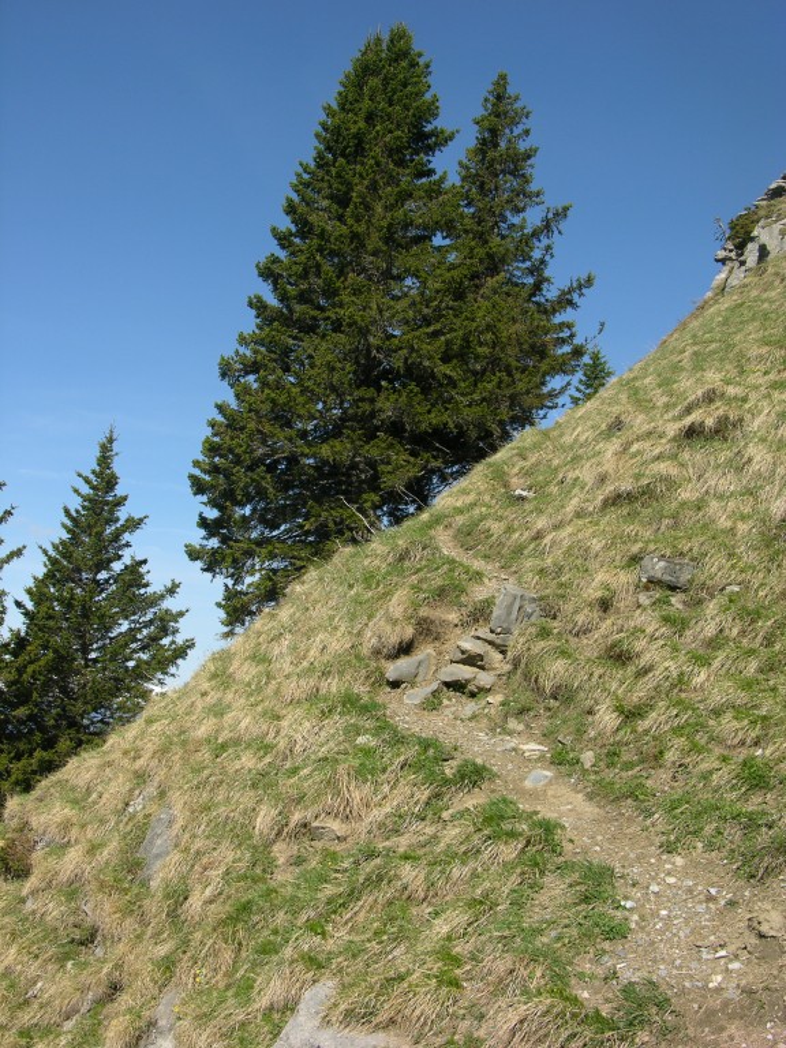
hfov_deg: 38.7
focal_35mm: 37
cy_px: 524
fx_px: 1120
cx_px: 393
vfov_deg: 50.1
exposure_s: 1/238
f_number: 5.7
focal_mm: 9.5
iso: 50
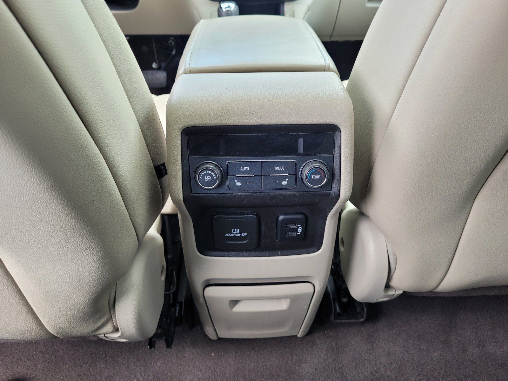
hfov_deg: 67.3
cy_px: 190
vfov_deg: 53.1
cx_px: 254
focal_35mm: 26
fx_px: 382
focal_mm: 5.4
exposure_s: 1/120
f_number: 1.8
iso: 80
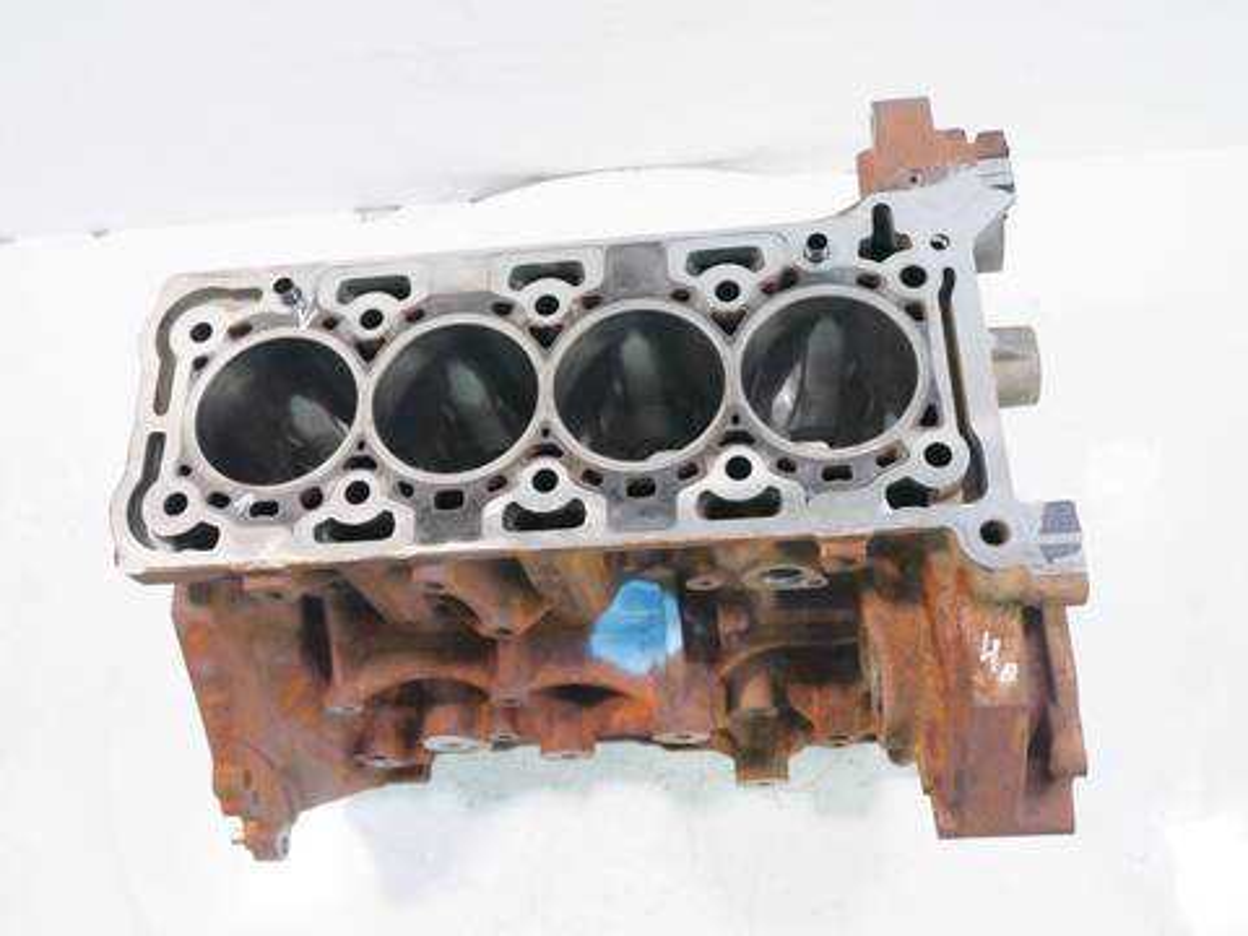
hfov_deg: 56.8
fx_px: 1154
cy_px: 468
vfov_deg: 44.2
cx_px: 624
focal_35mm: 32
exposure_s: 1/60
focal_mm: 16
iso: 500
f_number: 4
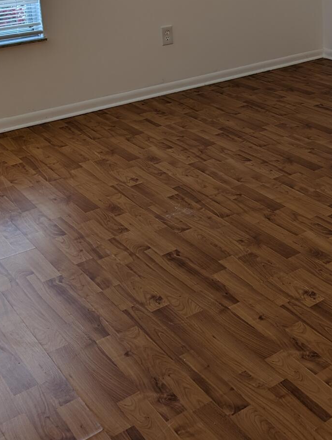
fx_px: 676
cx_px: 322
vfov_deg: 33.5
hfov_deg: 26.3
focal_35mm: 53
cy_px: 17
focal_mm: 6.9
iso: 46
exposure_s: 1/120
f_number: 1.68
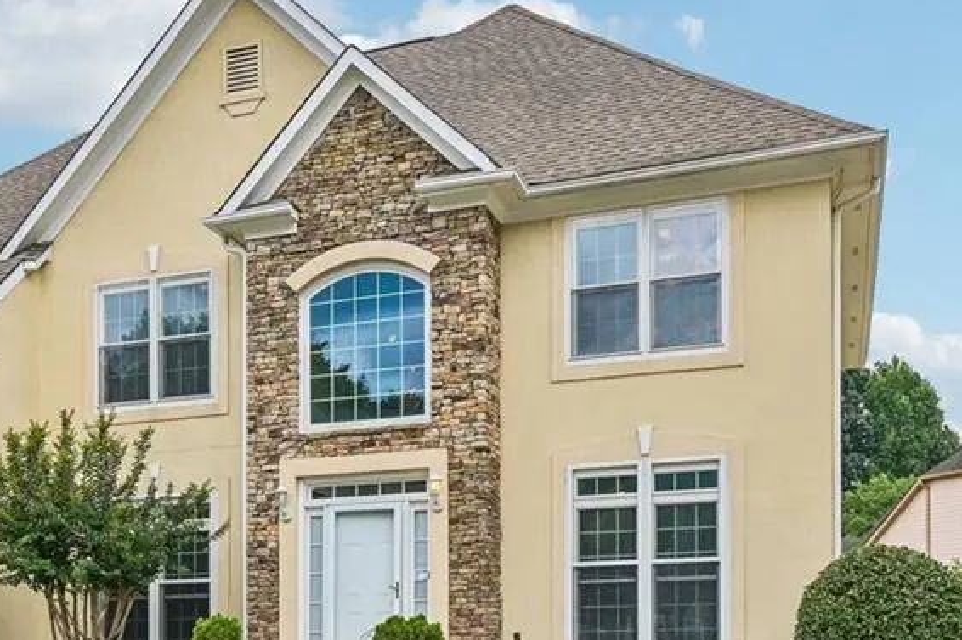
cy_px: 413
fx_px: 1256
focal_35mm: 47
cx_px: 260
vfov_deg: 28.5
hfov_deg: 40.9
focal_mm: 26
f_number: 8
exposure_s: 1/320
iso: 200
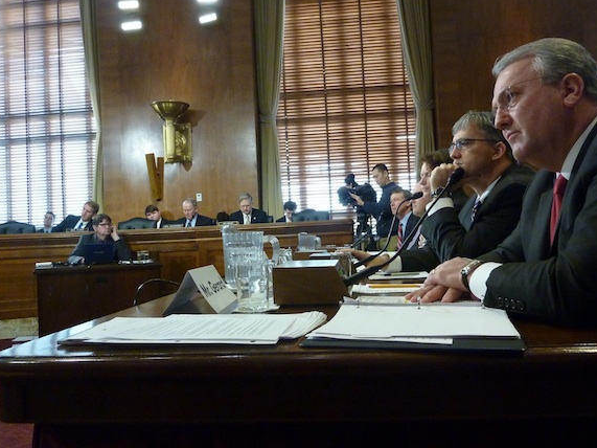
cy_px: 228
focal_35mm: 30
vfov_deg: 46.8
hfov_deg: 60.0
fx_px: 517
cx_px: 301
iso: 400
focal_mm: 4.7
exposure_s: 1/30
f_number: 3.4
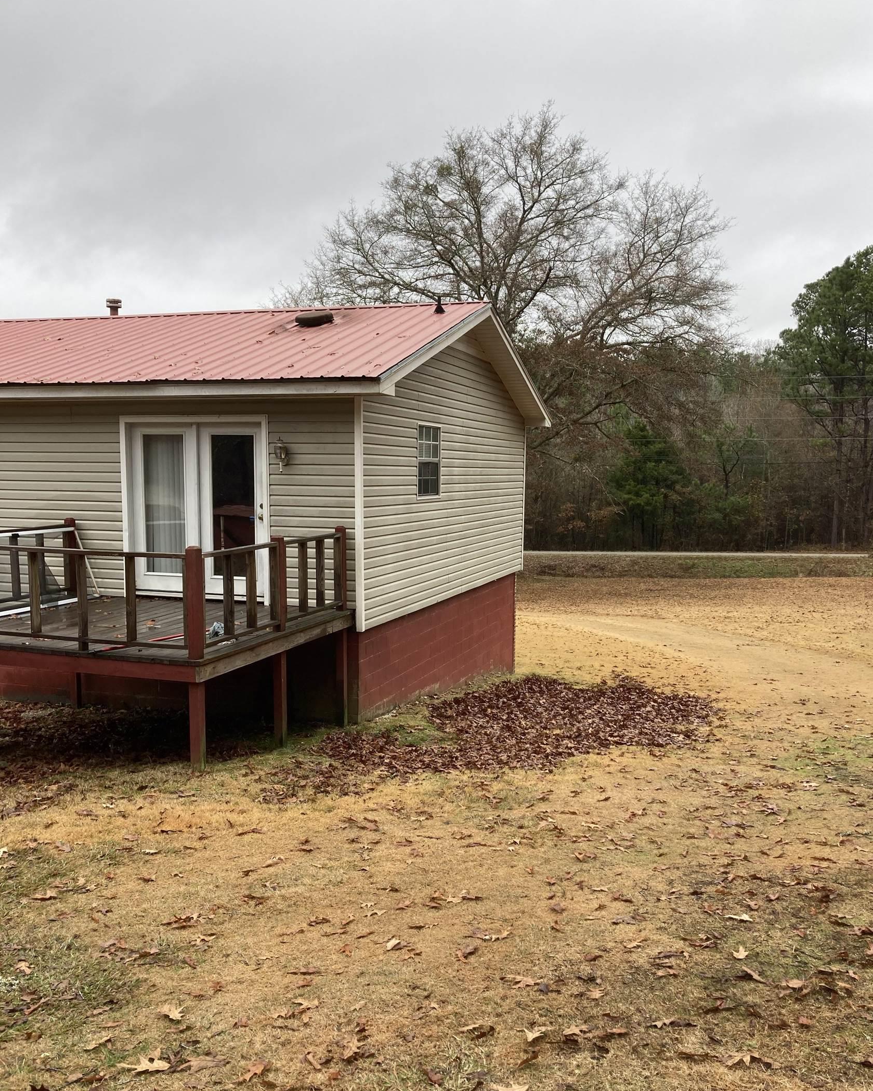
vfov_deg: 58.7
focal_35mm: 30
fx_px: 969
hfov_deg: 48.5
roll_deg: -1.5
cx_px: 440
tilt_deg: -7.7
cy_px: 583
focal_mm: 3.99
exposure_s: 1/245
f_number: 1.8
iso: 20
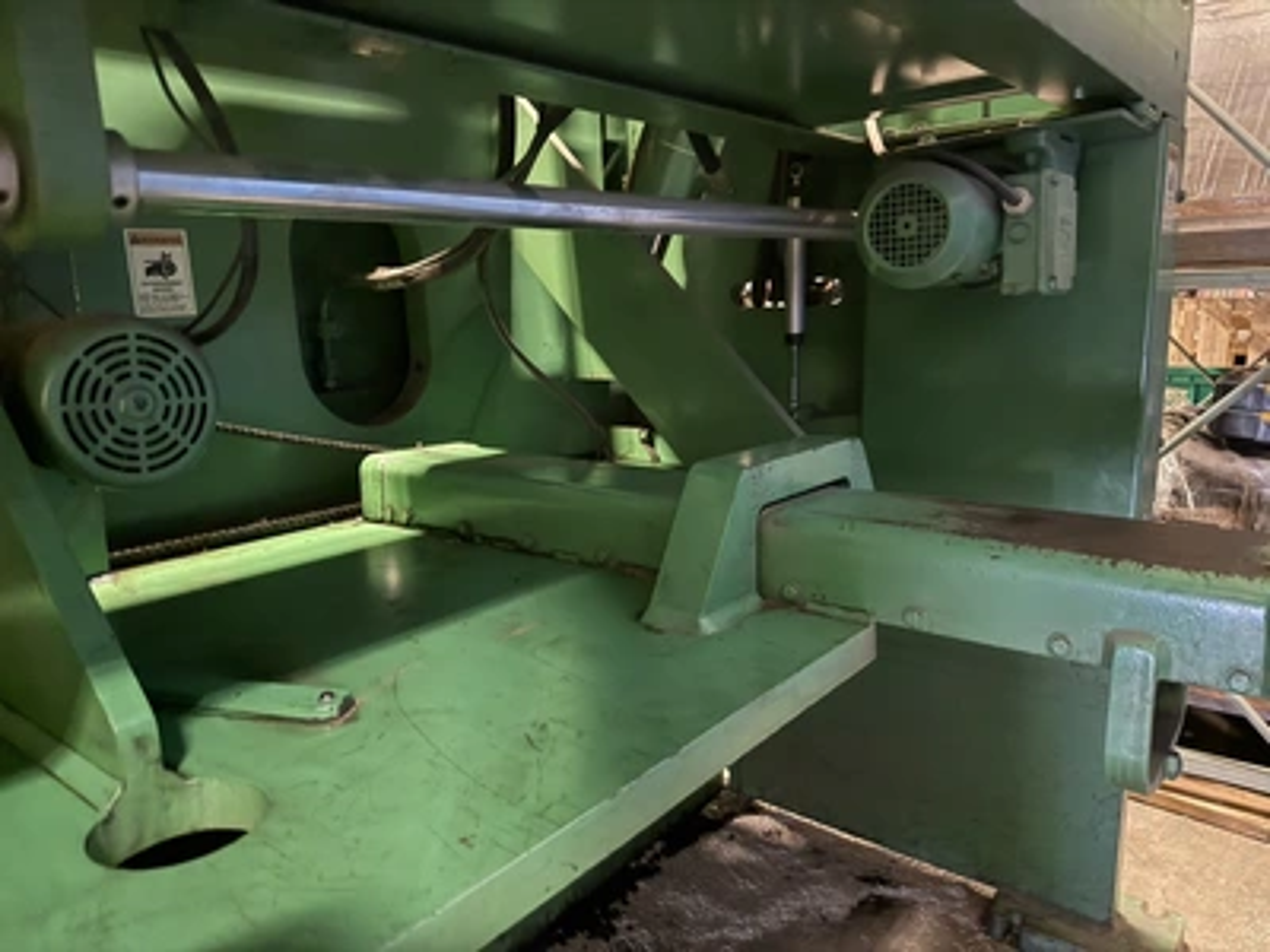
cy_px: 476
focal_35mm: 24
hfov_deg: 71.6
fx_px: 881
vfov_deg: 56.8
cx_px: 635
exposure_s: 1/22
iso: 1600
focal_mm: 6.76
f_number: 1.78
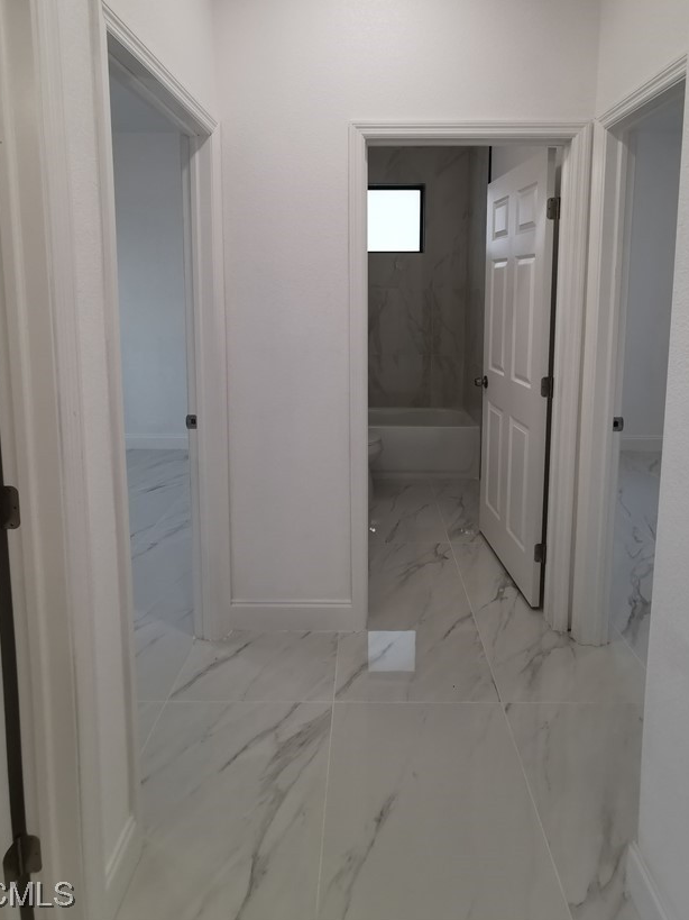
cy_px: 352
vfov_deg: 80.4
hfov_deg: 65.9
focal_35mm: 20
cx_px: 362
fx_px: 531
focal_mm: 2.35
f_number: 2.2
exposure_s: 1/60
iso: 100
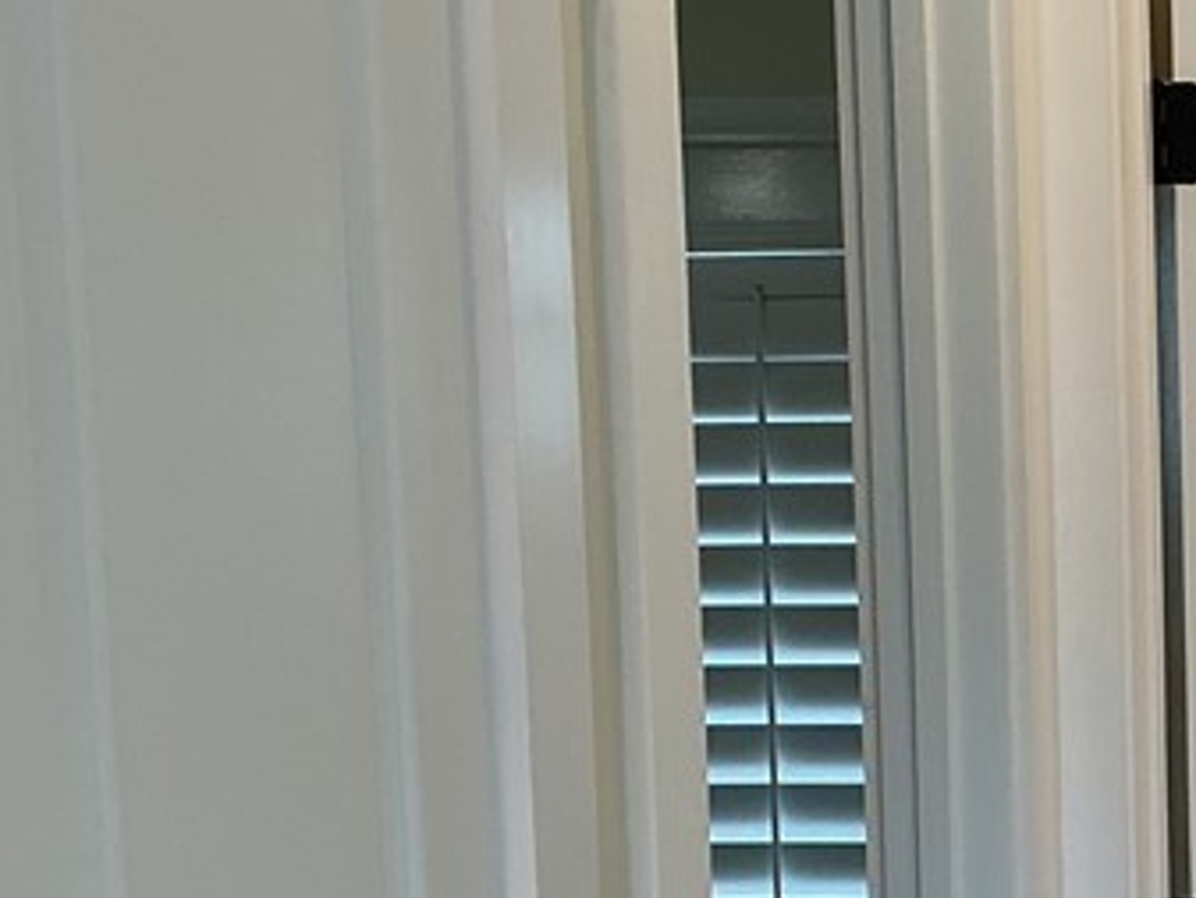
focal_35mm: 88
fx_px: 3042
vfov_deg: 16.5
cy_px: 845
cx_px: 1363
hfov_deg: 21.0
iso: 40
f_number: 1.8
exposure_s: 1/60
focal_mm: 3
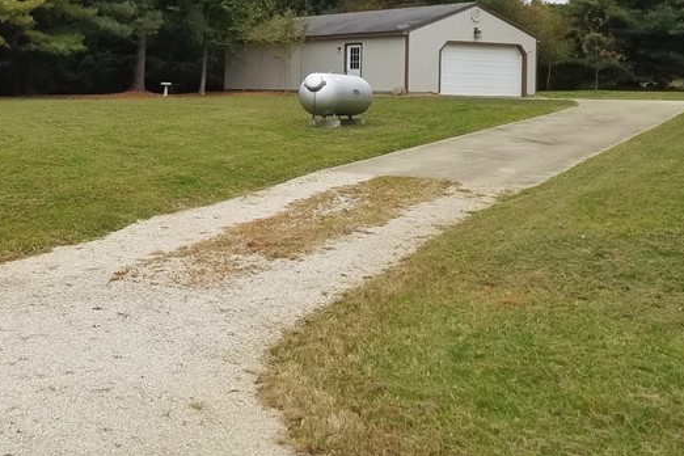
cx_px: 117
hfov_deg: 36.0
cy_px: 62
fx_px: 1007
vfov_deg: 24.9
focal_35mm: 53
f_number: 1.7
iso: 50
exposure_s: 1/491
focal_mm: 4.2
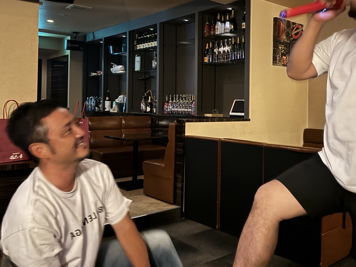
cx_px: 230
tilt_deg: +0.5
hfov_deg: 51.9
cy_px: 102
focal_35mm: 35
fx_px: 360
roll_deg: -0.5
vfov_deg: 40.4
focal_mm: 6.76
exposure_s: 1/16
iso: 2000
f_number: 1.78
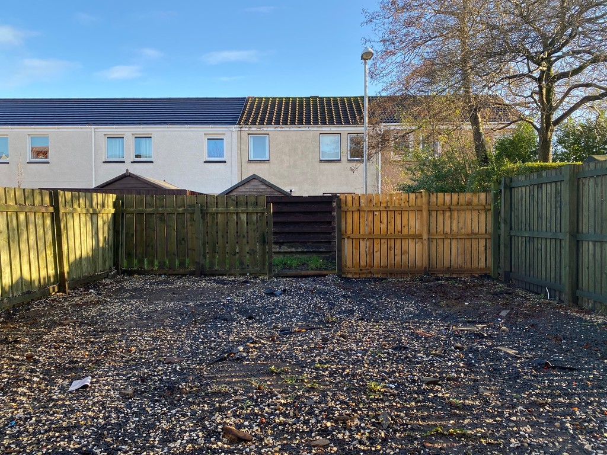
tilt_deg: -1.5
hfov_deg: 67.3
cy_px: 228
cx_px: 304
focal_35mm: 26
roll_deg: +0.2
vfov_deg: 53.1
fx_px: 456
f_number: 1.8
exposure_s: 1/298
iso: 32
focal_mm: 4.25
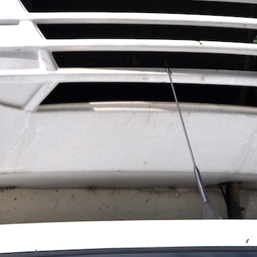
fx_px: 1840
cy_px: 81
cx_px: 92
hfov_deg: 8.0
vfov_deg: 8.0
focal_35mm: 219
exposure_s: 1/400
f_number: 10
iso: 200
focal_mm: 66
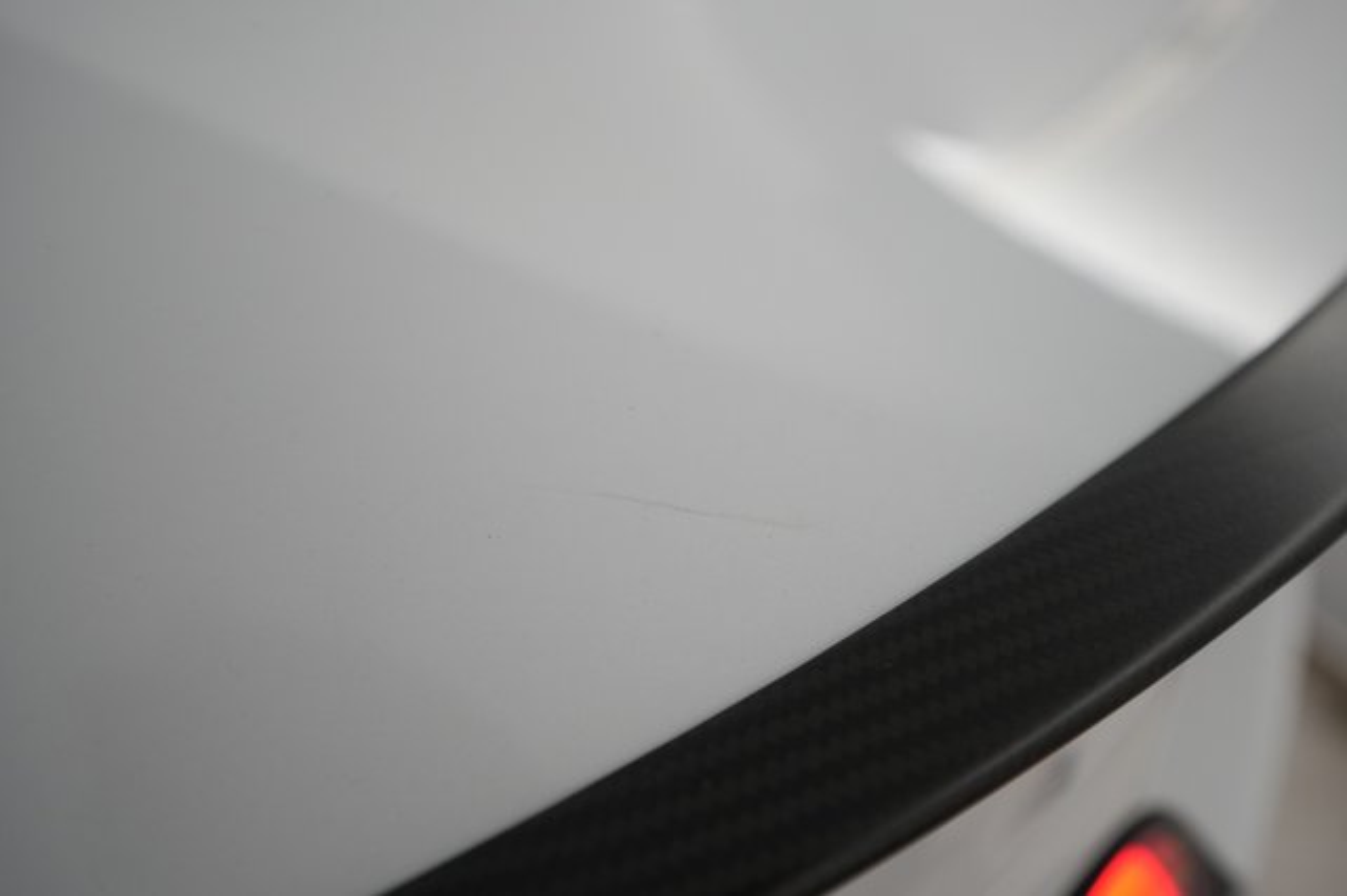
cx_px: 674
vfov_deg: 46.4
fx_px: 1047
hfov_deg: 65.5
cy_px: 448
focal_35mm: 28
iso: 640
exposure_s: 1/100
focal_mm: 28
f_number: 4.5
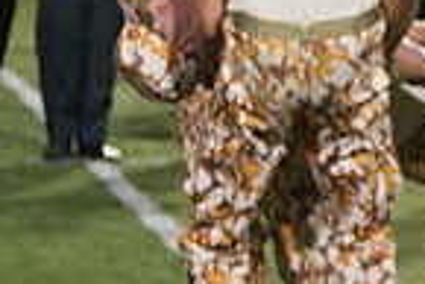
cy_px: -161
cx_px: 1160
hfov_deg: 4.6
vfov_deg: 3.2
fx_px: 5070
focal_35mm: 429
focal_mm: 70
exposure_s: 1/160
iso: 1250
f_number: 4.5
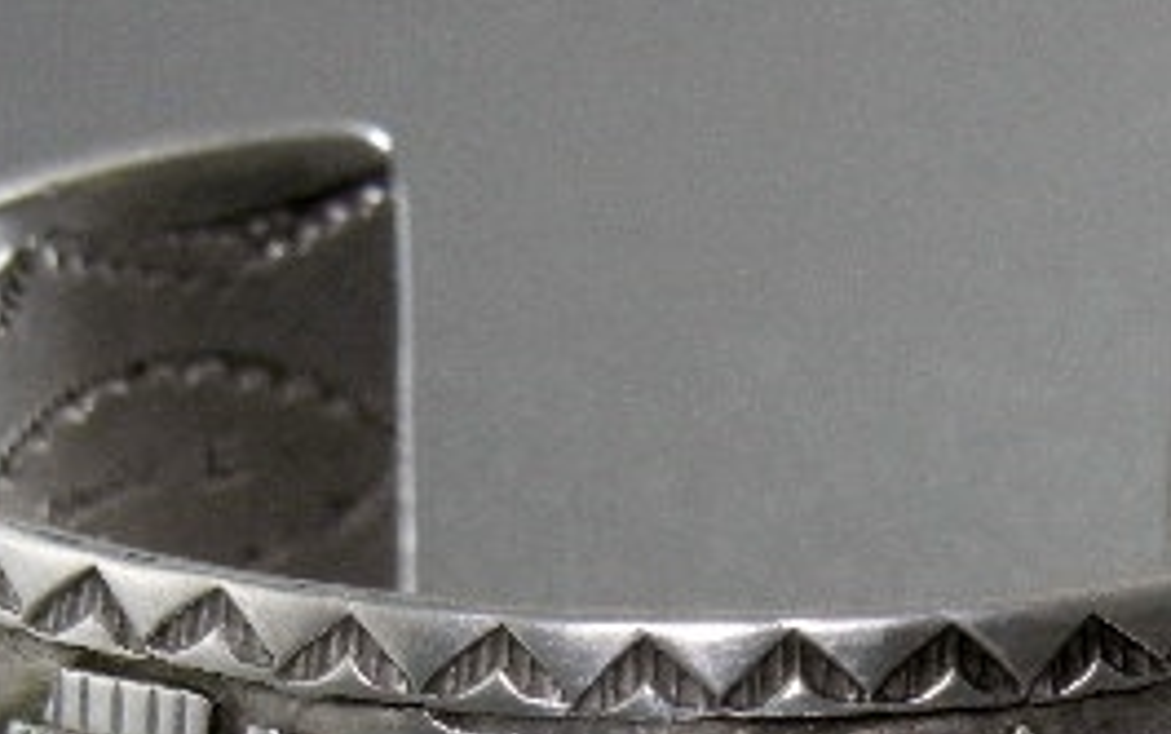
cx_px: 835
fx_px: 4822
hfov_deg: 13.8
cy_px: 906
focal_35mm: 151
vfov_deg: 8.6
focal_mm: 10.6
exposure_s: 1/30
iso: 800
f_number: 8
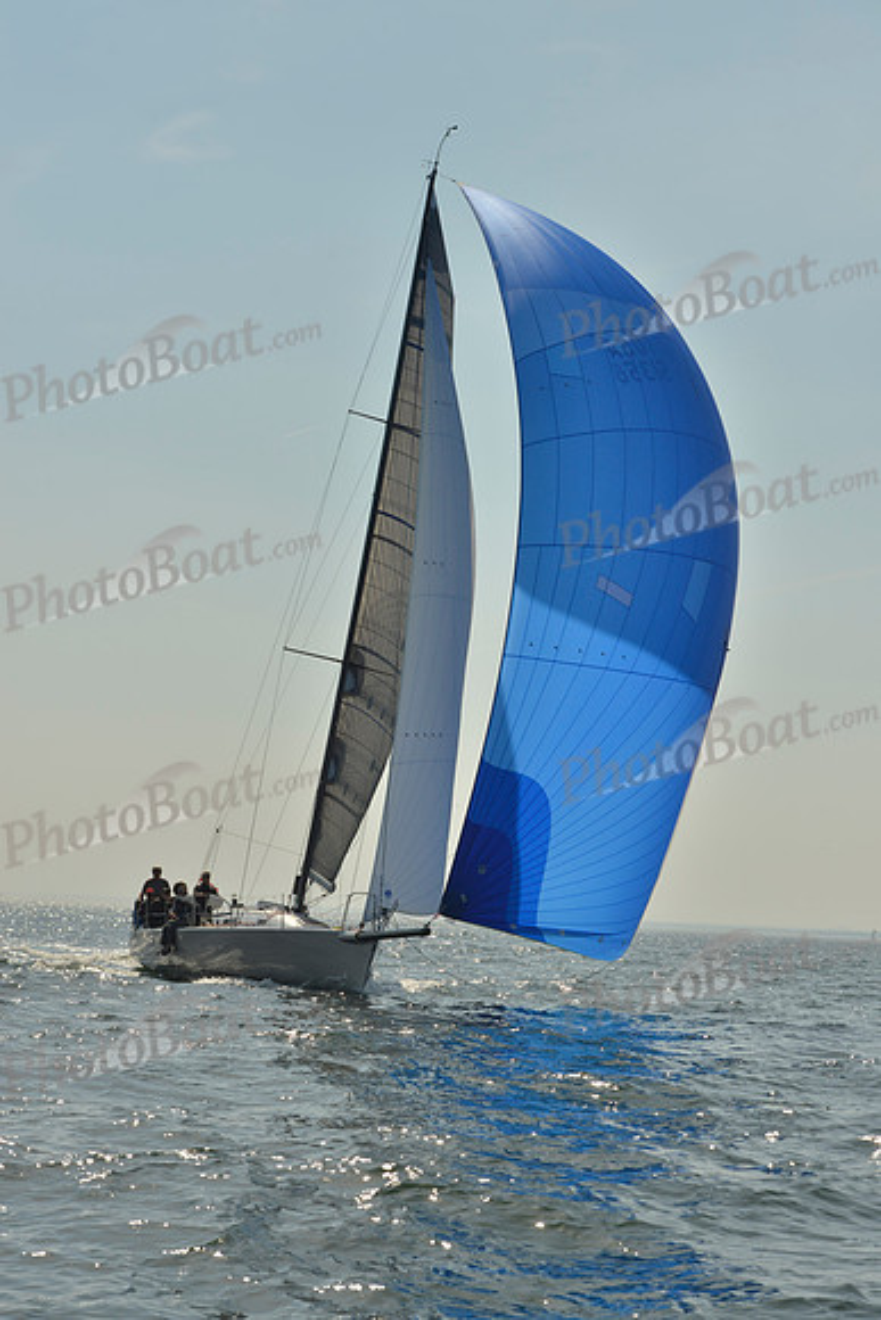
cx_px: 440
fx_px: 2751
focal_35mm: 75
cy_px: 660
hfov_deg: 18.2
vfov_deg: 27.0
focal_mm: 75
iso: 200
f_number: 10
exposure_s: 1/1250
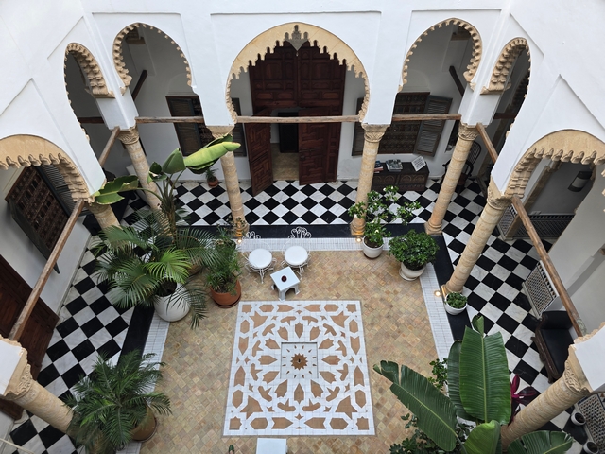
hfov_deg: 73.9
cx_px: 302
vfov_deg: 58.9
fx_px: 402
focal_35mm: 23
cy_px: 227
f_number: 1.7
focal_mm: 6.3
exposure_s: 1/100
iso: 40
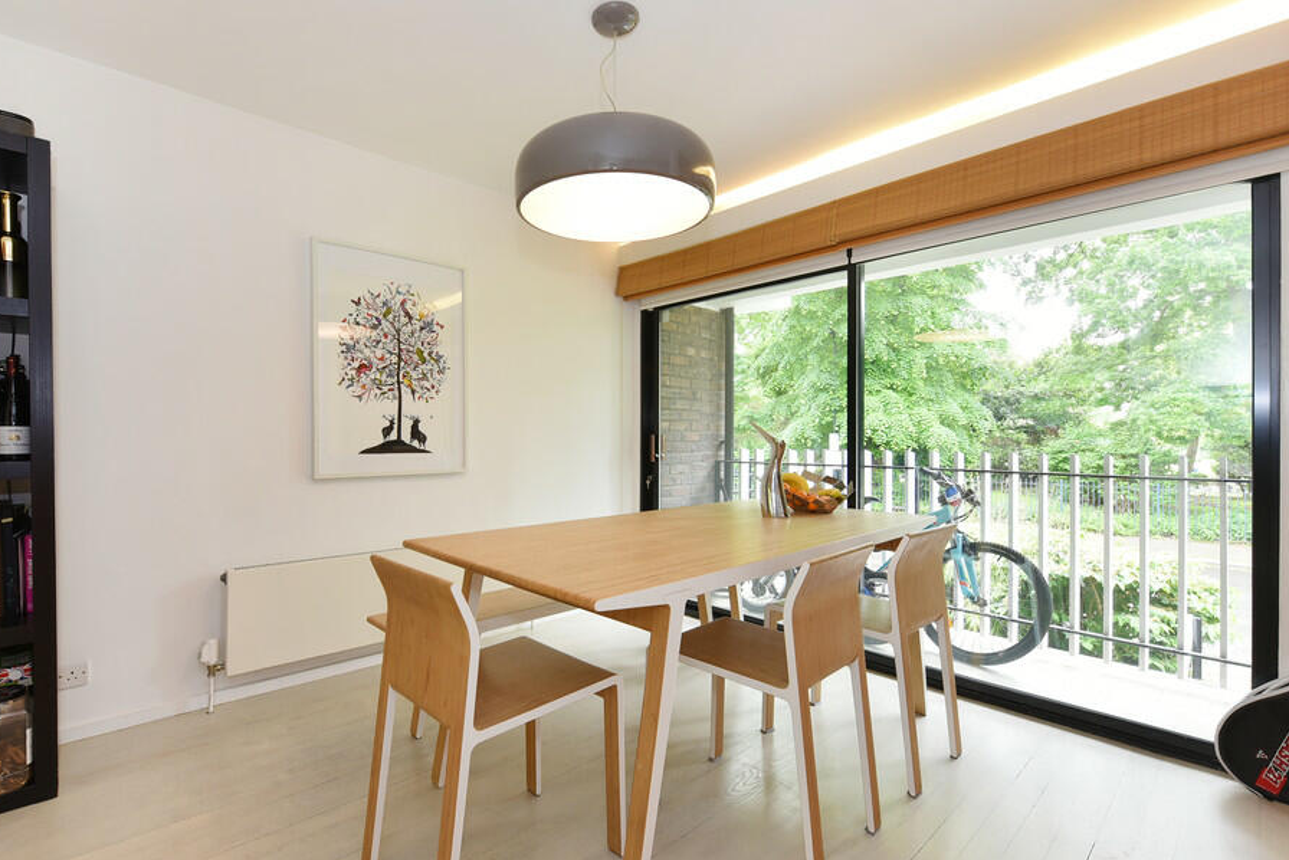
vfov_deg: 73.8
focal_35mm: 16
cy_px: 434
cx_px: 577
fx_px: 573
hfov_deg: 96.4
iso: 320
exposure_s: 1/15
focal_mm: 14
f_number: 8
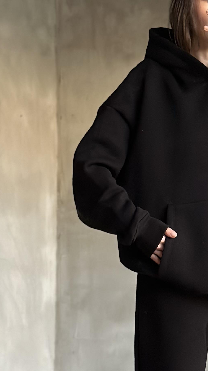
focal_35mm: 116
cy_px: 268
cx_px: 225
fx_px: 1138
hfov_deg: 10.3
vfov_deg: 18.4
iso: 400
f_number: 1.78
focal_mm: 6.86
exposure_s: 1/53
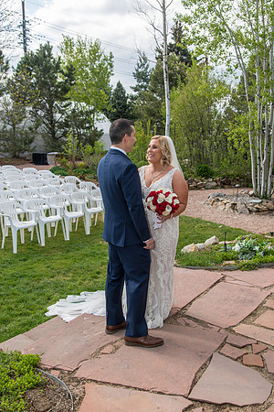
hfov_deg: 37.9
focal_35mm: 35
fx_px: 400
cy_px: 206
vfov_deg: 54.4
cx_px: 137
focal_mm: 35
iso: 80
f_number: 6.3
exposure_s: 1/160
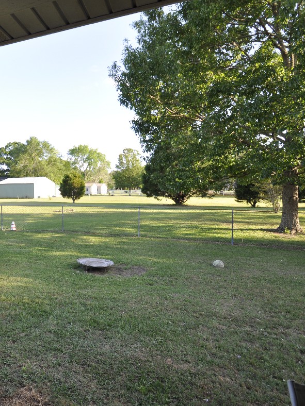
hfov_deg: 57.5
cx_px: 71
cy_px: 205
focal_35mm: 22
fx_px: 258
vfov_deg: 76.4
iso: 200
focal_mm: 10
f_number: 6.3
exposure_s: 1/160
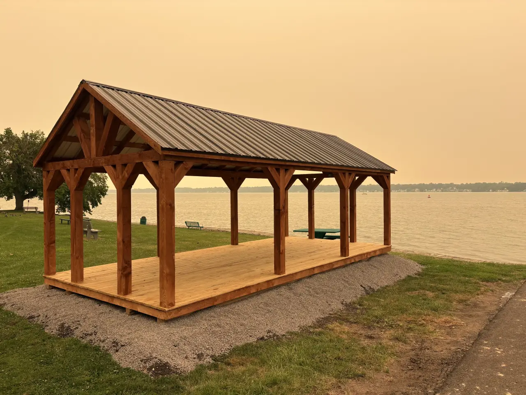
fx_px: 395
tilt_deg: -1.4
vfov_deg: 53.1
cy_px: 198
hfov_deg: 67.3
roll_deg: +0.4
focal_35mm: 26
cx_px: 263
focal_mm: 5.96
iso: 50
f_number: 1.6
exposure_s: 1/328
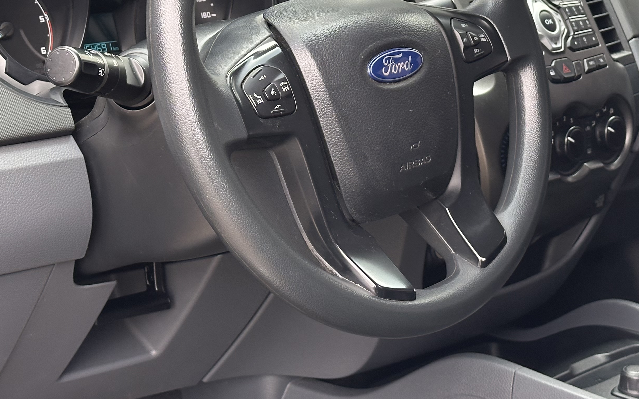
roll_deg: -0.8
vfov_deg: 15.4
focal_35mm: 84
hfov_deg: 24.6
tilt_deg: -6.2
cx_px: 316
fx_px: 1463
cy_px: 68
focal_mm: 6.86
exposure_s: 1/60
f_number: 1.78
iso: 125
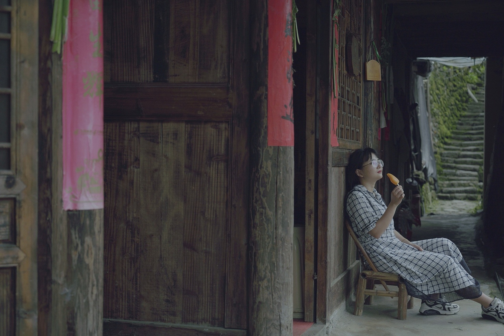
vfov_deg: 23.8
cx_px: 252
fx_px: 798
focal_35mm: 57
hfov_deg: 35.0
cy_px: 168
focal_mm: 57
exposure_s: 1/1600
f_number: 4
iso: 800
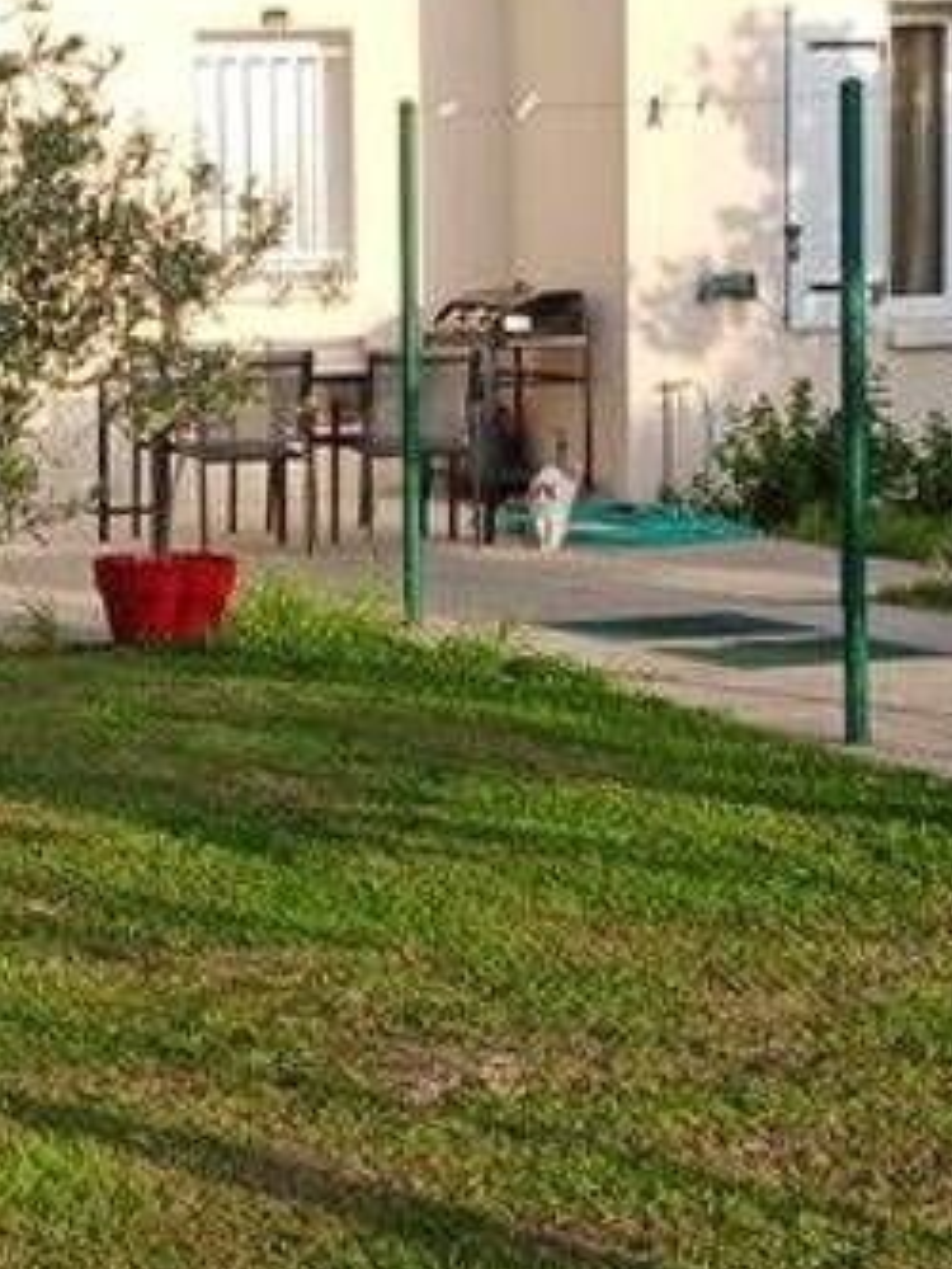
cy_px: 722
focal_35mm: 108
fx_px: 3958
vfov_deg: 18.2
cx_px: 8
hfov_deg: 13.5
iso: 20
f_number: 1.8
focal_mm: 4
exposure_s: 1/148
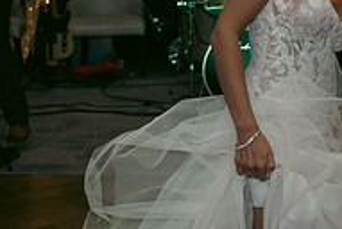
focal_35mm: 103
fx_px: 980
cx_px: 414
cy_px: 17
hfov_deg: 18.7
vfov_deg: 13.2
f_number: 3.5
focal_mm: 34
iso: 640
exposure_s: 1/160
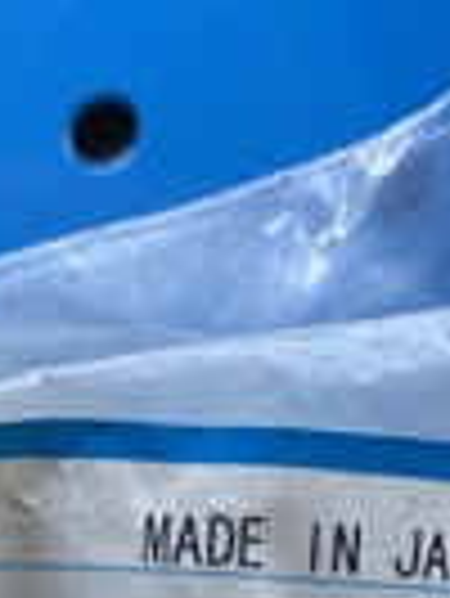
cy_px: 895
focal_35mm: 90
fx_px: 1557
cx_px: 254
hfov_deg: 16.4
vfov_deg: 19.1
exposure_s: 1/122
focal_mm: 4.25
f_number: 1.8
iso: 100
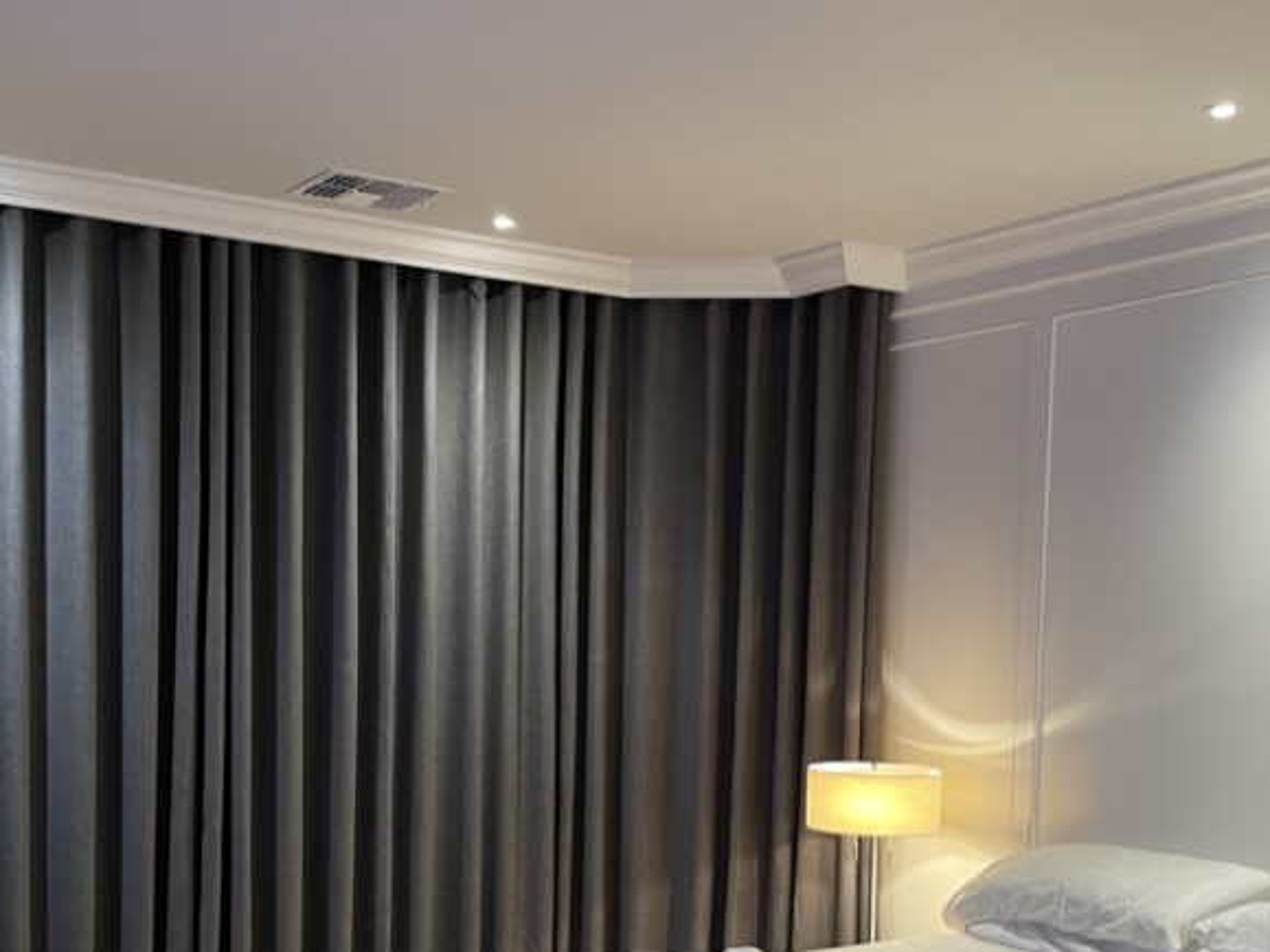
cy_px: 738
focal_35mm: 46
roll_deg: -1.0
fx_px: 1687
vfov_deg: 30.8
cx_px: 755
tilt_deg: -3.7
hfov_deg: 41.1
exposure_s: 1/60
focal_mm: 4.2
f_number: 1.6
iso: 200
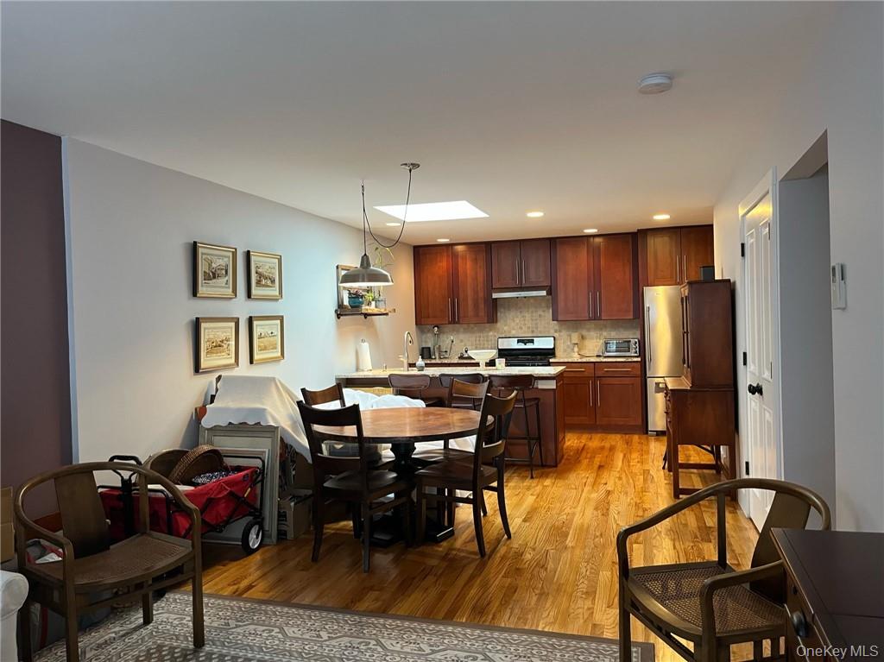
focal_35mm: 26
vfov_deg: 53.0
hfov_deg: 67.3
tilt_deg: -0.3
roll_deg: +1.5
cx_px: 442
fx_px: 664
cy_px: 331
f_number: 1.6
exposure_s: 1/60
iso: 250
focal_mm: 5.1
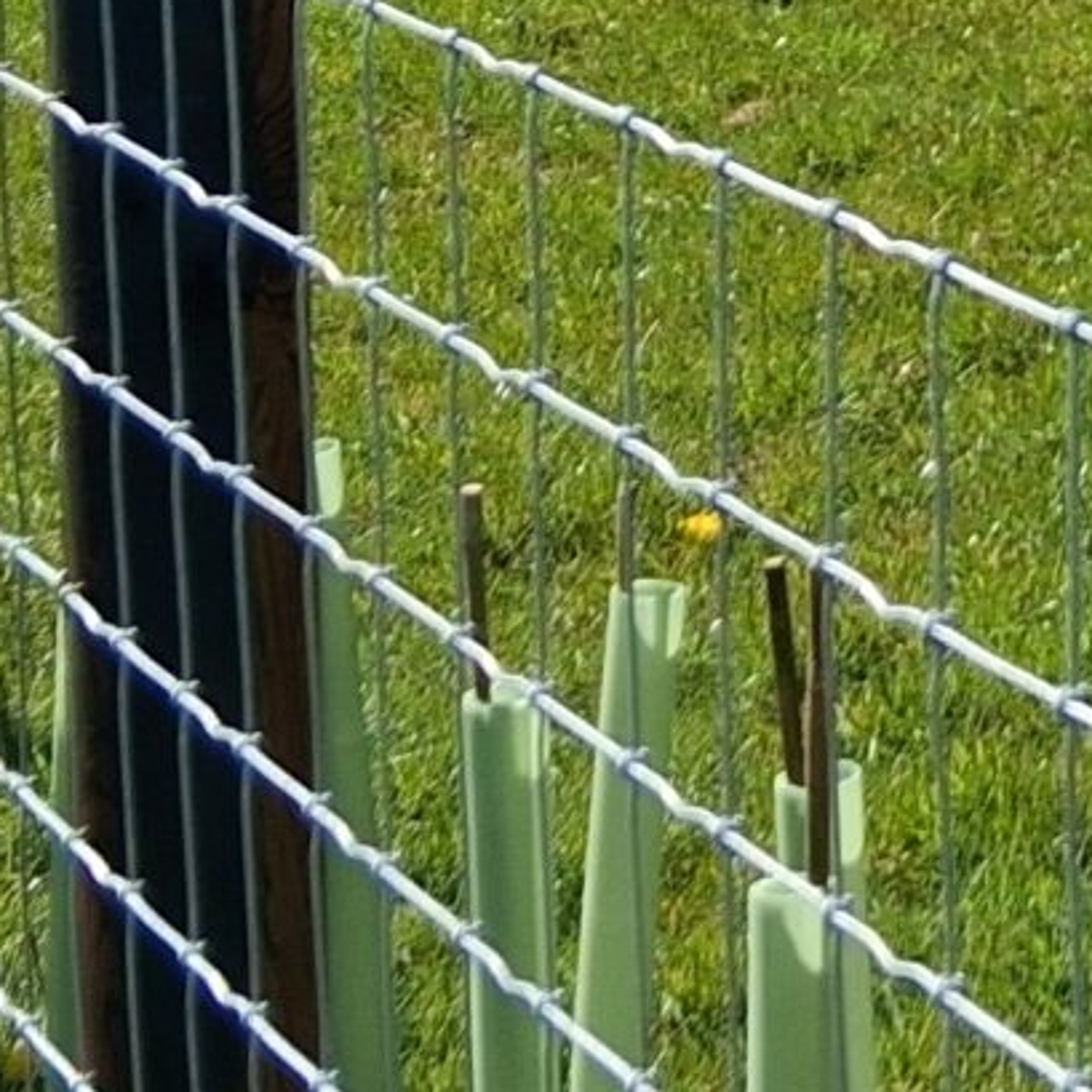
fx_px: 5139
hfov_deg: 11.4
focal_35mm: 144
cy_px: -828
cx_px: 1888
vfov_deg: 11.3
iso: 25
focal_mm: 3.98
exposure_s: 1/561
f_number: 1.8
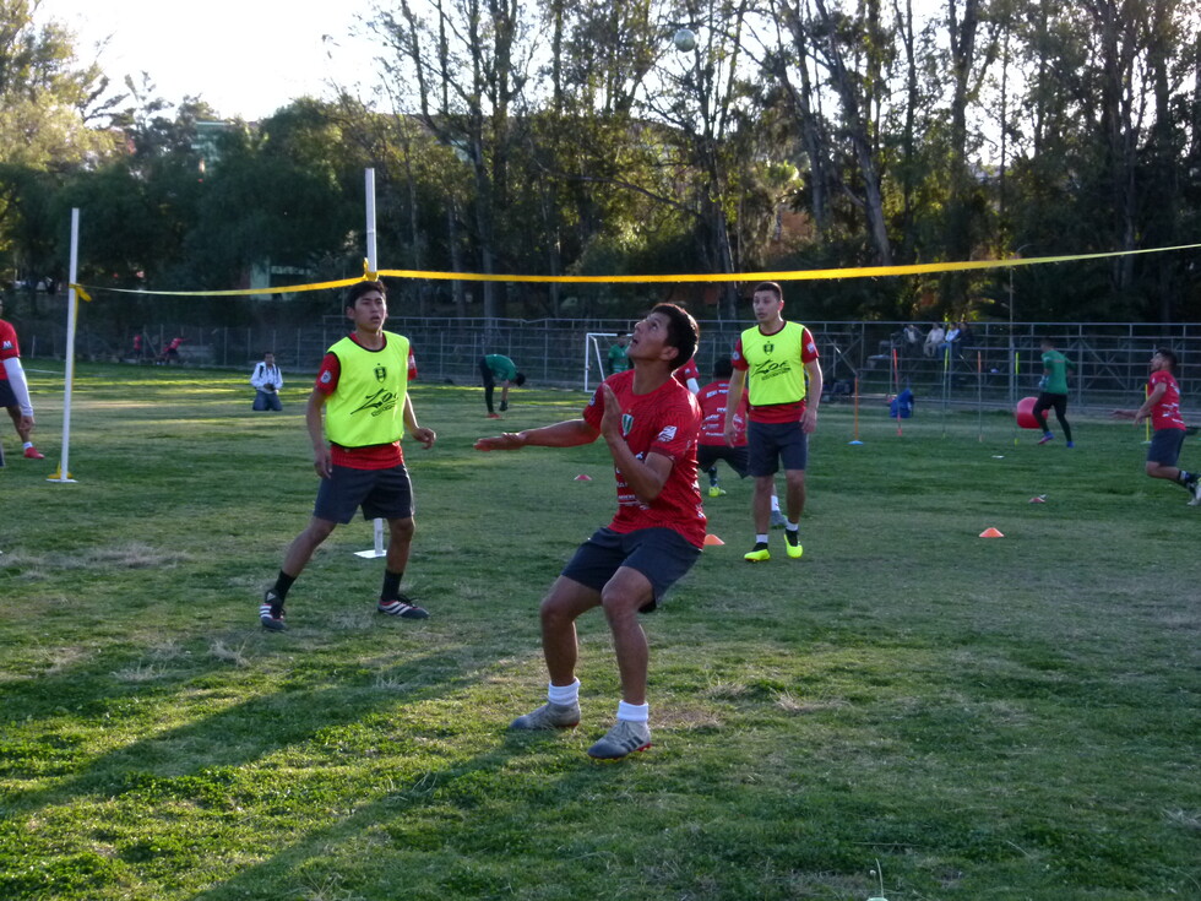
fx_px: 2116
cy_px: 450
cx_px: 600
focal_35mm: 61
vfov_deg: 24.0
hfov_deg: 31.7
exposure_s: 1/500
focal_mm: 11
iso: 400
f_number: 3.3
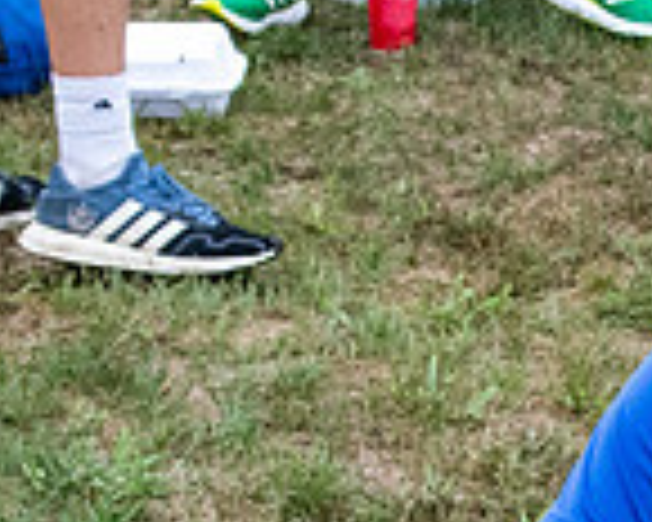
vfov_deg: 8.1
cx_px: 997
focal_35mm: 188
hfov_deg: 9.9
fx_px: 3628
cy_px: 649
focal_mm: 26
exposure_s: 1/640
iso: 1600
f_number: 5.6
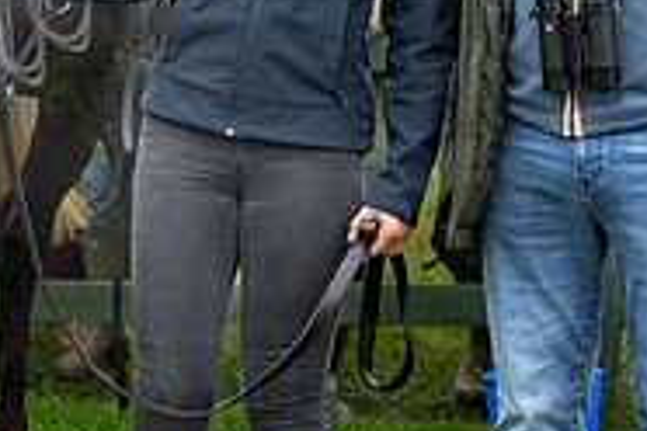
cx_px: -90
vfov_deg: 6.3
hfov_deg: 9.3
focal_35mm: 218
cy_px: 96
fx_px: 3918
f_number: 2.8
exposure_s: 1/320
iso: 400
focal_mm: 70
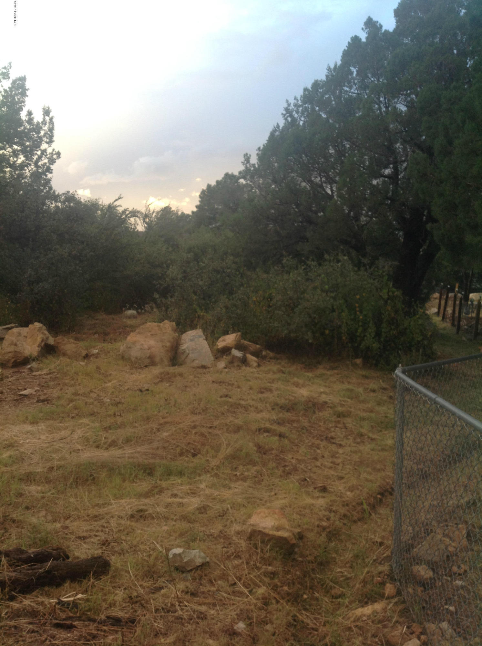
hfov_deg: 40.6
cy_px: 323
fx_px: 652
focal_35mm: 35
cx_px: 241
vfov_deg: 52.7
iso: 64
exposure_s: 1/60
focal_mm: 4.28
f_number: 2.4
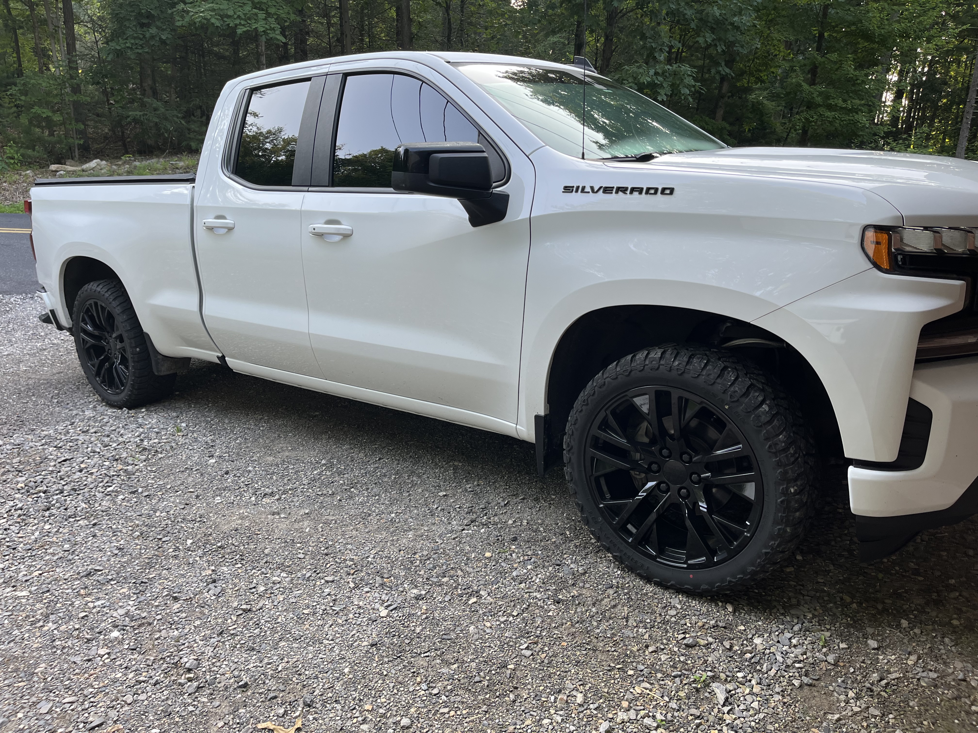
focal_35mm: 26
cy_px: 366
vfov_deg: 53.1
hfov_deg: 67.3
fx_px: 735
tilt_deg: -16.4
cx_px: 489
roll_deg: +0.5
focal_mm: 5.1
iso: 40
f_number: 1.6
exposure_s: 1/122
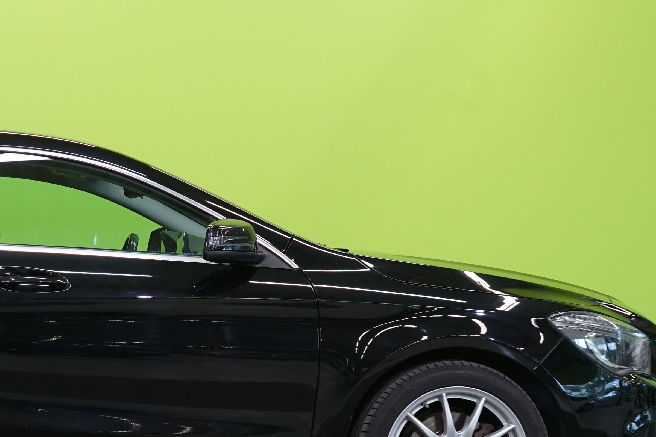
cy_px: 349
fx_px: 1549
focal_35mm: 85
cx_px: 24
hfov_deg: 23.1
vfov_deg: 16.0
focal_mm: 34
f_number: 6.3
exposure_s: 1/30
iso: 640
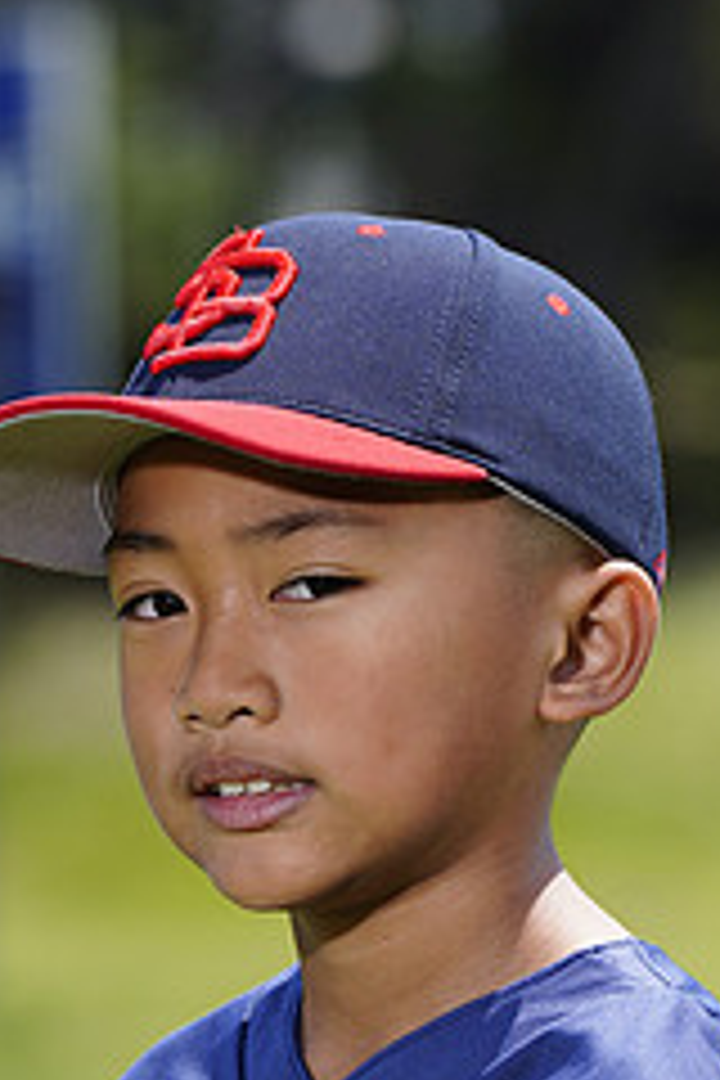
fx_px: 14519
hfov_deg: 2.8
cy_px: 1206
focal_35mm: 484
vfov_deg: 4.3
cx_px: 178
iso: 100
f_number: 6.3
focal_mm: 200
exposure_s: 1/250
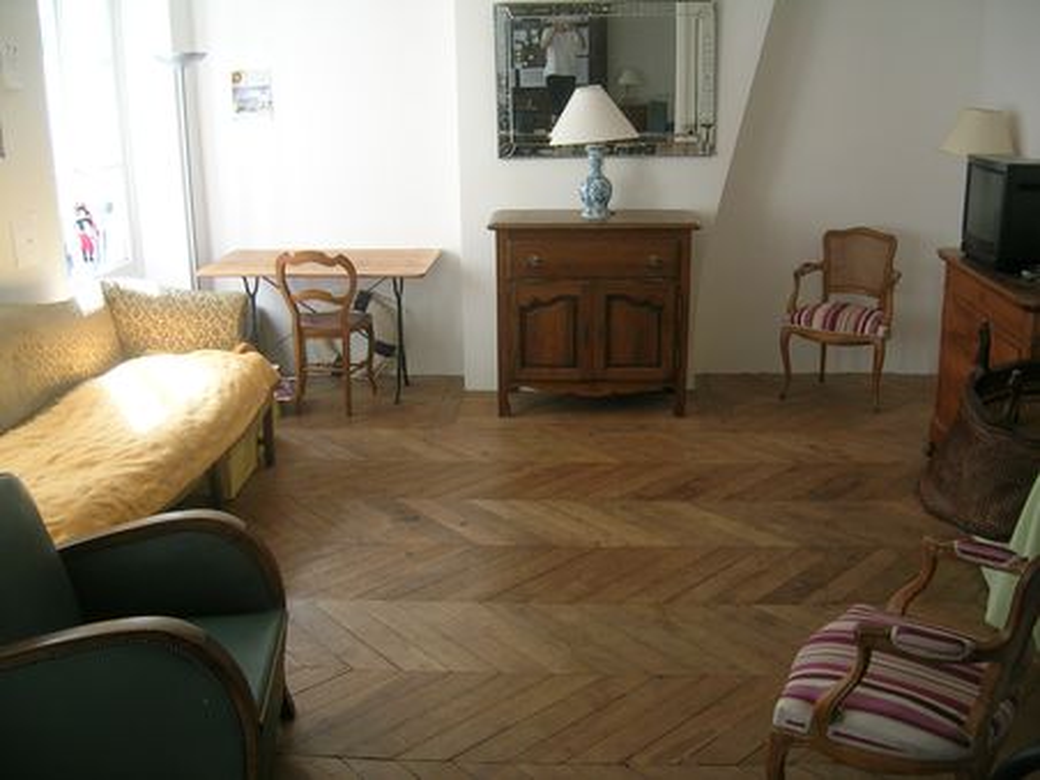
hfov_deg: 52.6
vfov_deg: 40.7
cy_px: 390
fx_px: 1052
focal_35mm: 35
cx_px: 520
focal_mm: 5.4
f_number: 2.8
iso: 50
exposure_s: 1/30.4
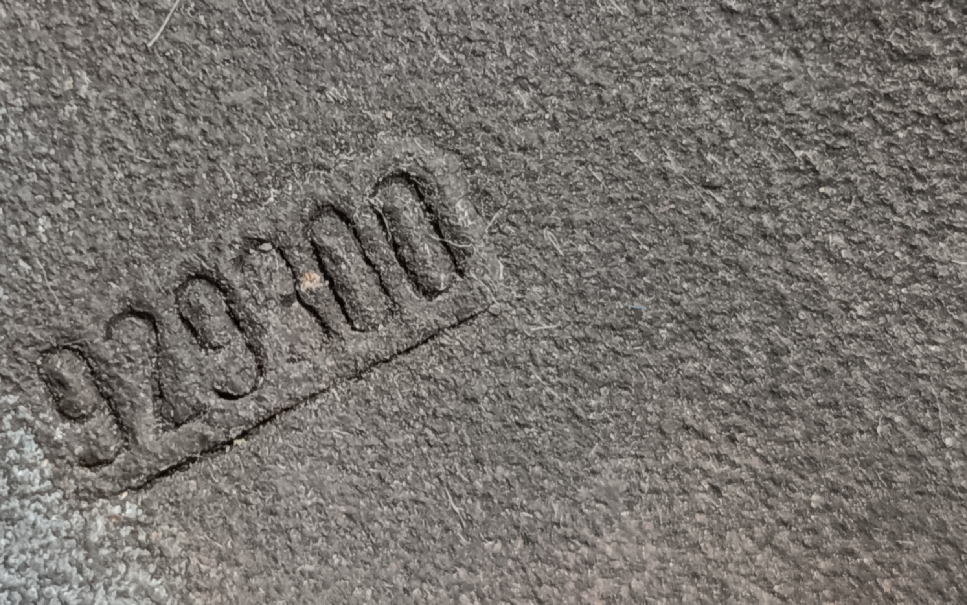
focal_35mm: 81
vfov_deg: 16.1
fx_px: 2135
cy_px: 250
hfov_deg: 25.4
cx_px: 313
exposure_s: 1/25
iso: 2277
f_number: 1.7
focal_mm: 5.24
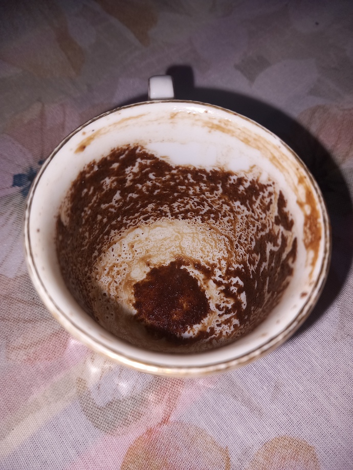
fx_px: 367
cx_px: 176
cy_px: 235
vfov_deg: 65.3
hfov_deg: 51.4
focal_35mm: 27
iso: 25
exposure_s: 1/100
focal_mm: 4
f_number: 1.8
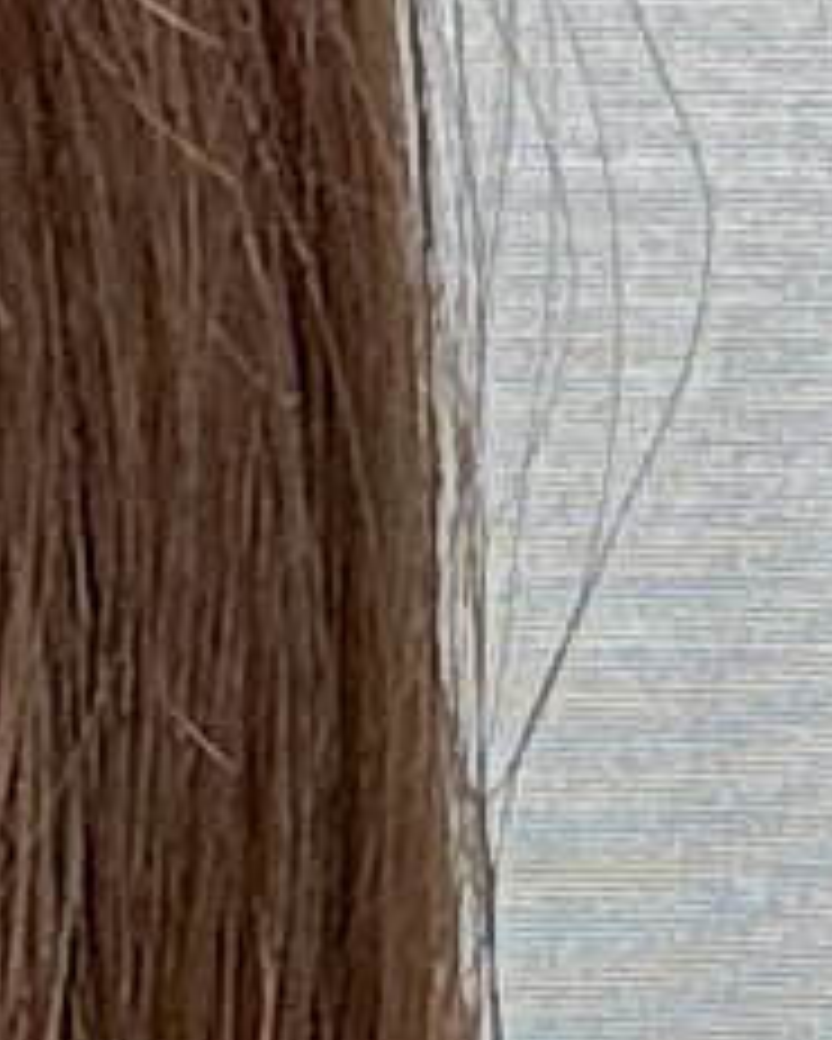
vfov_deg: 8.1
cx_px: 414
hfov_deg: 6.8
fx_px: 7044
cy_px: 1868
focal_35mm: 229
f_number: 1.9
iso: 20
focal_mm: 2.69
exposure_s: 1/170
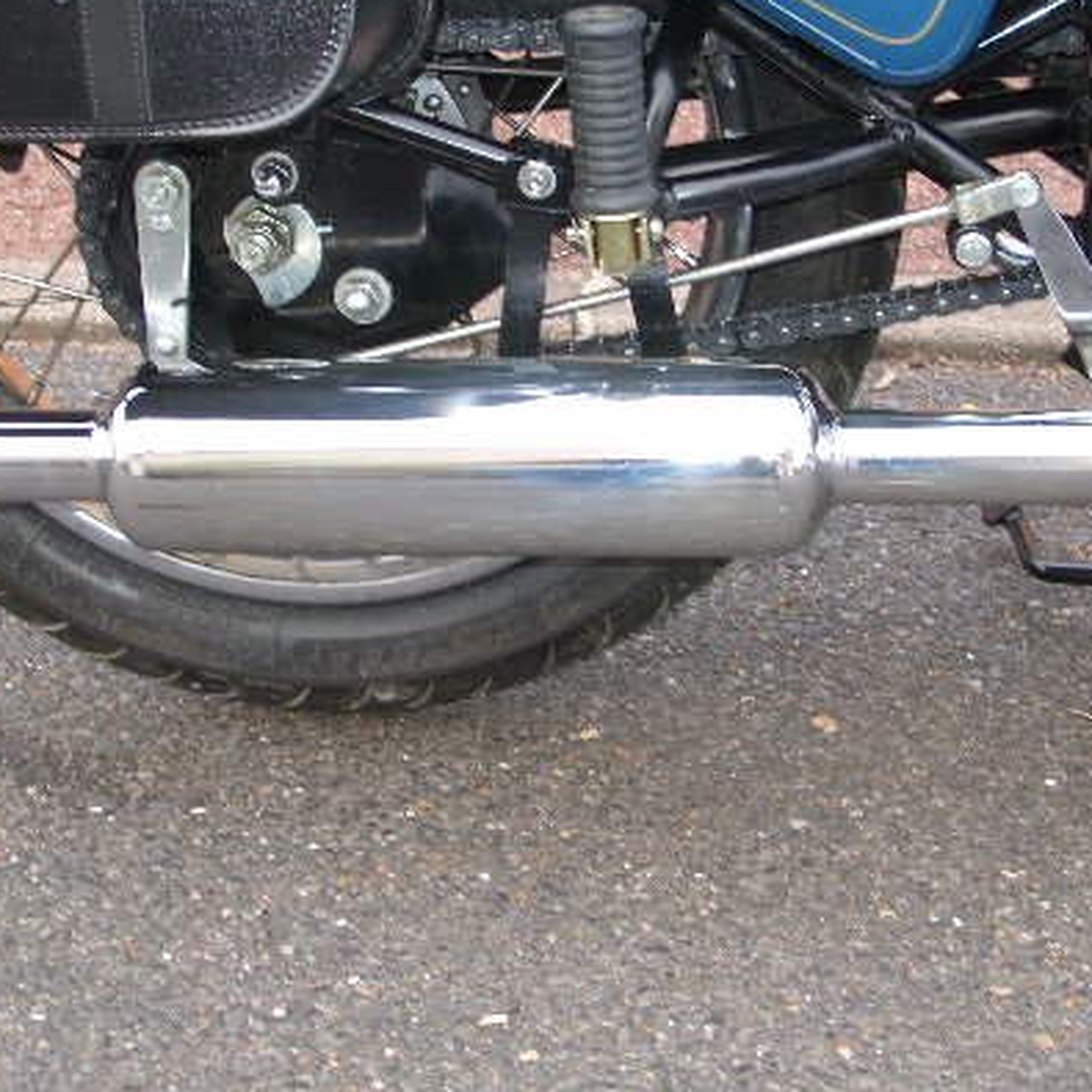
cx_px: 536
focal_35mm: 68
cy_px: 376
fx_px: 2427
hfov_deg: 25.4
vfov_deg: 25.2
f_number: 2.8
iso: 50
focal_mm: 7.8
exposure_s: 1/30
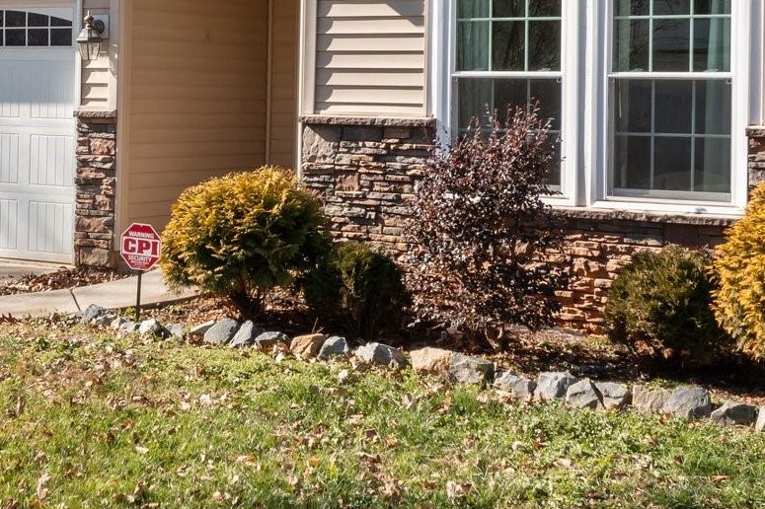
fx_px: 1572
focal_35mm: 74
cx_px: 212
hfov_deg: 27.1
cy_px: 71
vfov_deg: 18.2
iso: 100
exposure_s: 1/320
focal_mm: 10.26
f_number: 5.6
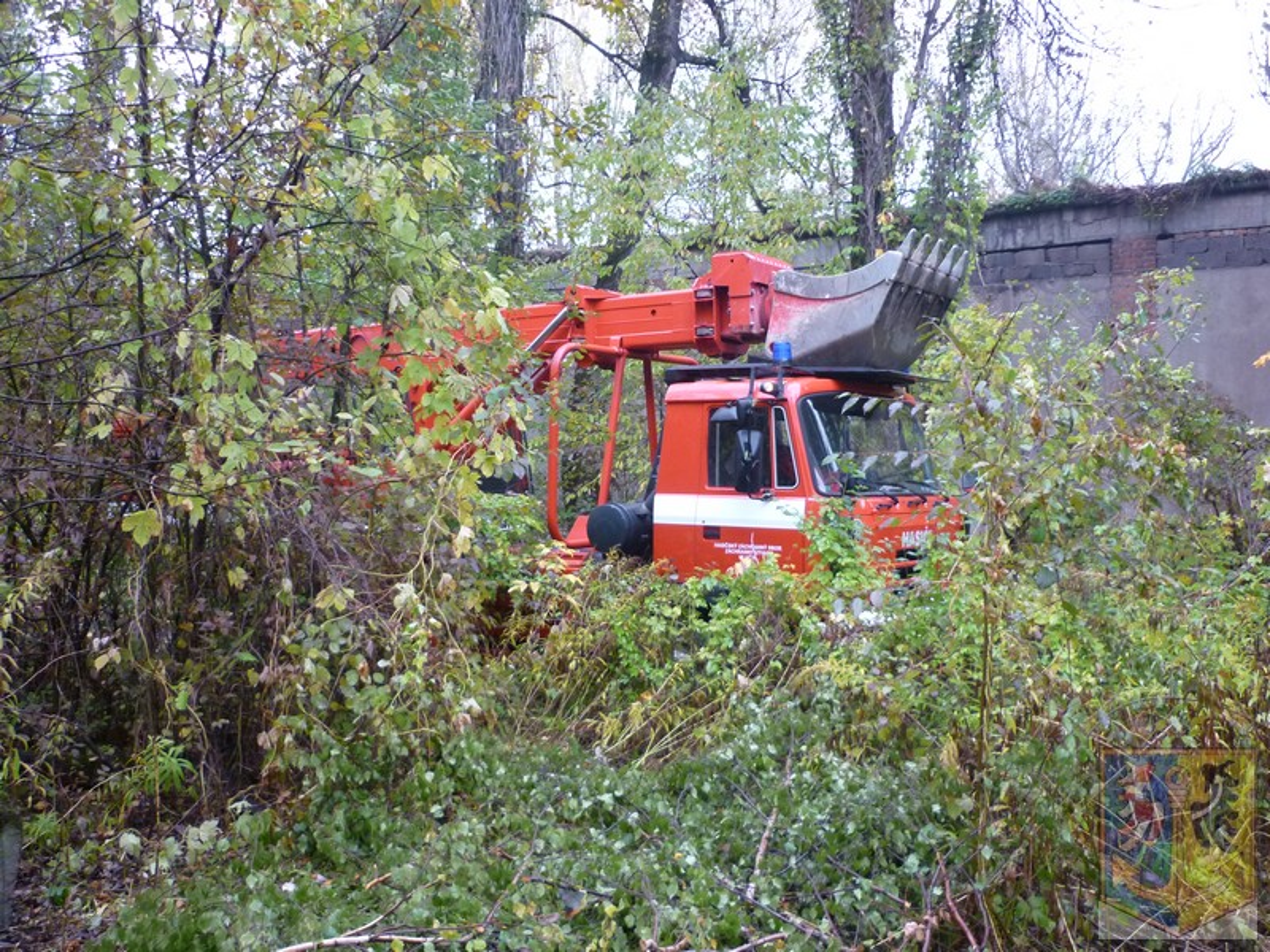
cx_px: 635
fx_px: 1211
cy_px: 476
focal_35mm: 33
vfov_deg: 42.9
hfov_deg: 55.4
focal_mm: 5.5
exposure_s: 1/30
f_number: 2.8
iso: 250
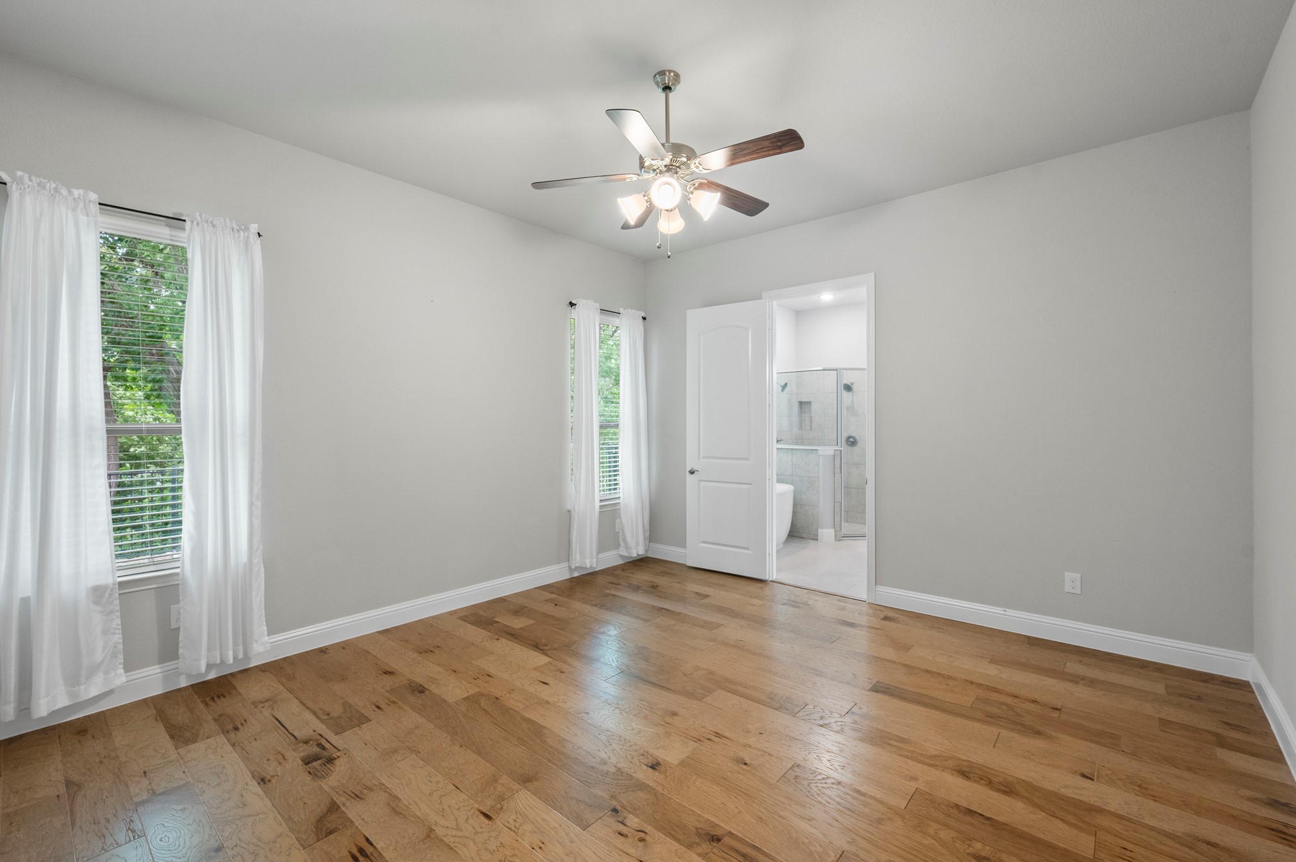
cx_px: 634
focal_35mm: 15
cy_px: 418
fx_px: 540
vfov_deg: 77.2
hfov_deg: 100.4
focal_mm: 14
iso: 1000
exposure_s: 1/8
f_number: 8
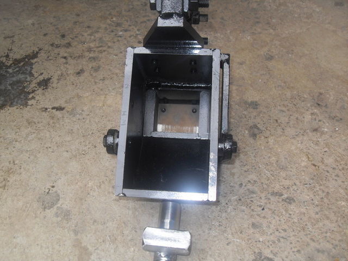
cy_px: 130
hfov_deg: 50.1
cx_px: 174
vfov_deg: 38.7
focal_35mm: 37
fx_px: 372
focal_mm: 6.3
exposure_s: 1/45
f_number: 2.8
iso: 100
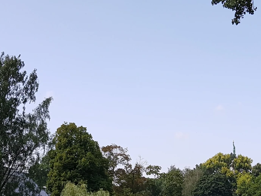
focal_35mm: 75
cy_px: 202
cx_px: 212
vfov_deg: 19.0
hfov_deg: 25.5
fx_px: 566
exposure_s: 1/1172
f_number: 1.7
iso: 40
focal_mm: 4.2
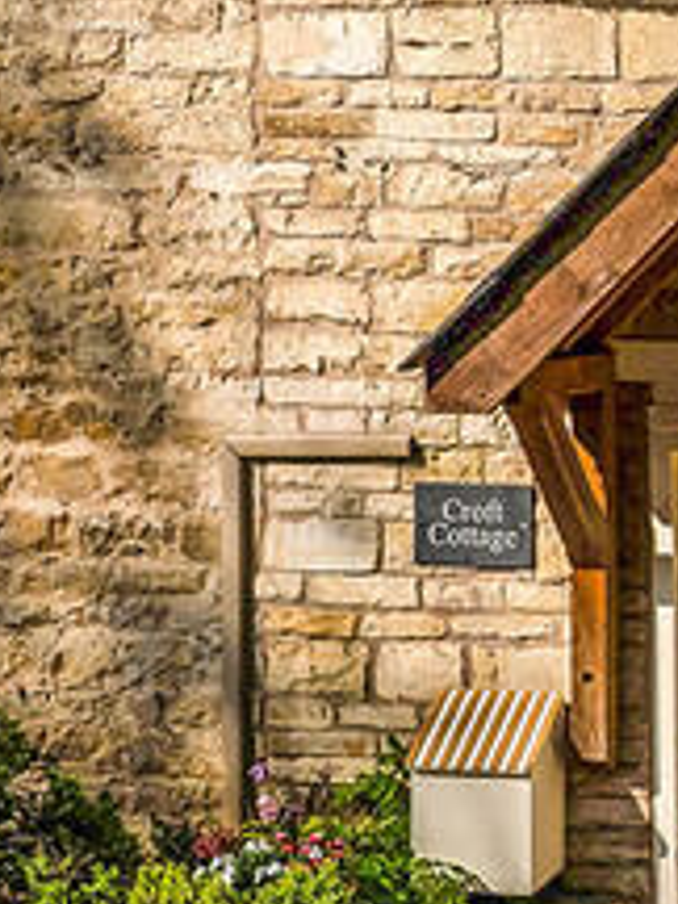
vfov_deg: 24.4
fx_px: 1906
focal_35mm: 73
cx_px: 1448
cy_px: -157
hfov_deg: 15.2
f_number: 8
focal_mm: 16
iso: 400
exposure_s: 1/2500
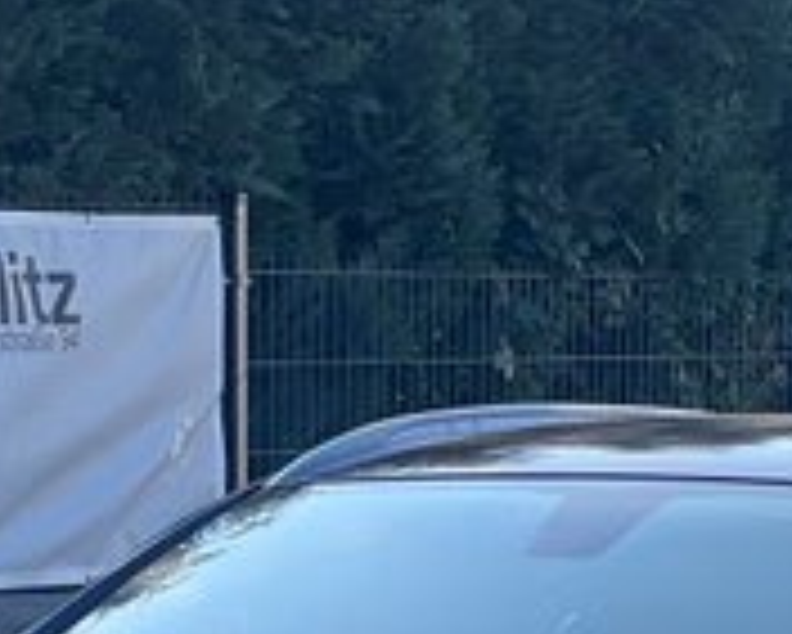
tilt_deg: -7.0
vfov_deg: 5.6
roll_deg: -0.1
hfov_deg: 7.1
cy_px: 1070
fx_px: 6403
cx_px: 608
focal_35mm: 273
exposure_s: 1/121
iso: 20
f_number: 2.8
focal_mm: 9
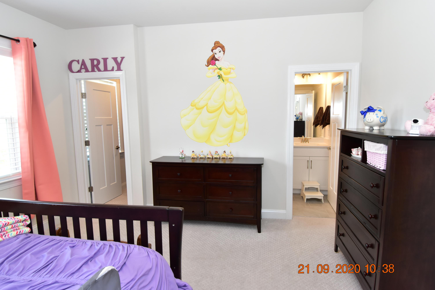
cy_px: 145
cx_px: 218
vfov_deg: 36.9
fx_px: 435
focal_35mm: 36
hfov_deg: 53.1
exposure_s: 1/15
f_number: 14
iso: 1000
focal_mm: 24
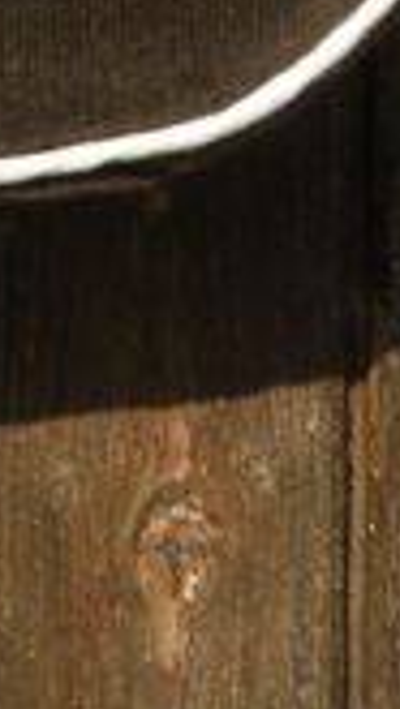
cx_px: -312
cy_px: -1106
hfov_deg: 5.8
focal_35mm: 207
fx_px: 3897
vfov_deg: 9.1
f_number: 5.4
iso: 64
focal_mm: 6.3
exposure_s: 1/160
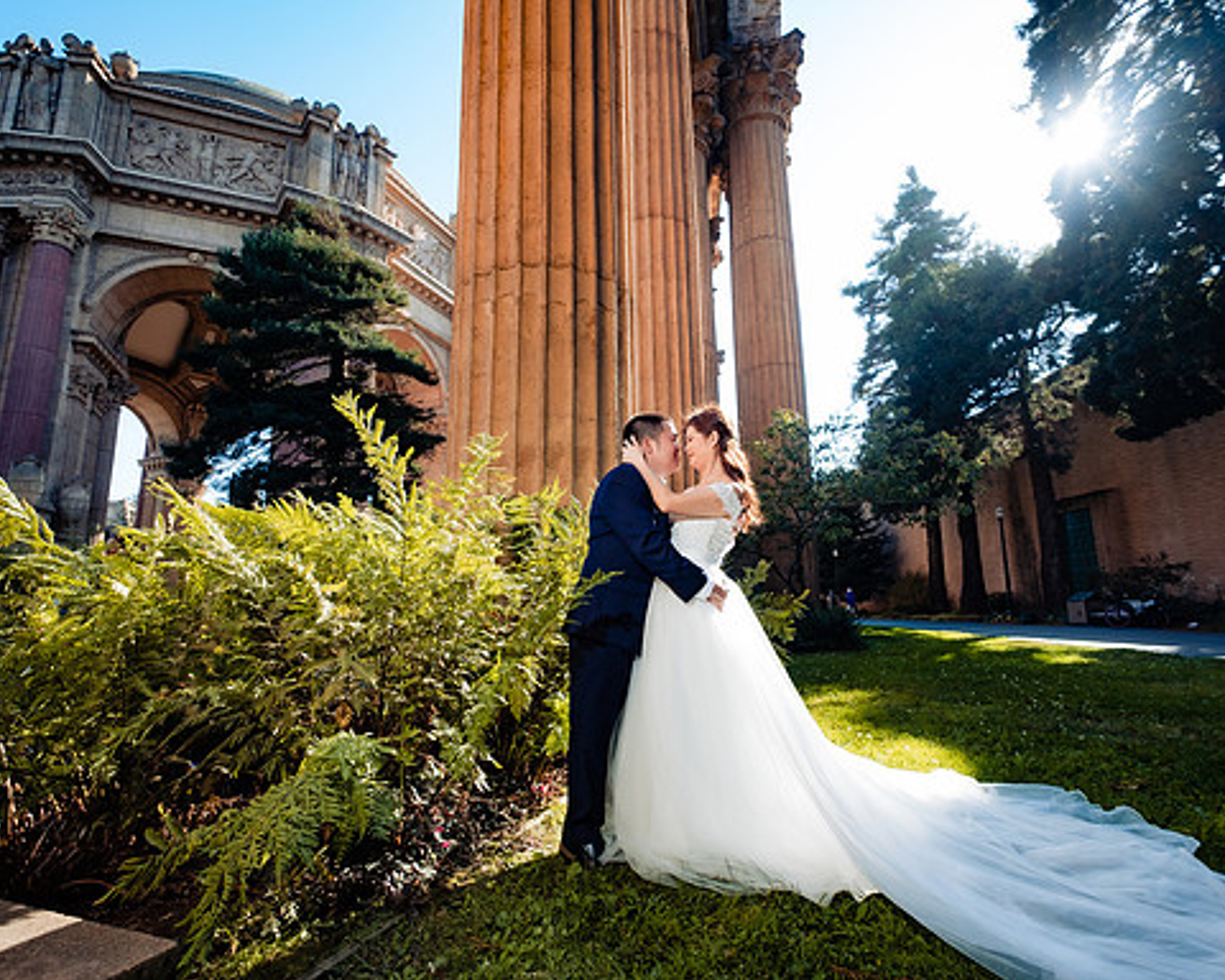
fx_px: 616
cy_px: 489
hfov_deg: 89.6
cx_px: 615
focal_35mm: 17
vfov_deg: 77.0
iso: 160
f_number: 4
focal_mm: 10
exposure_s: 1/250
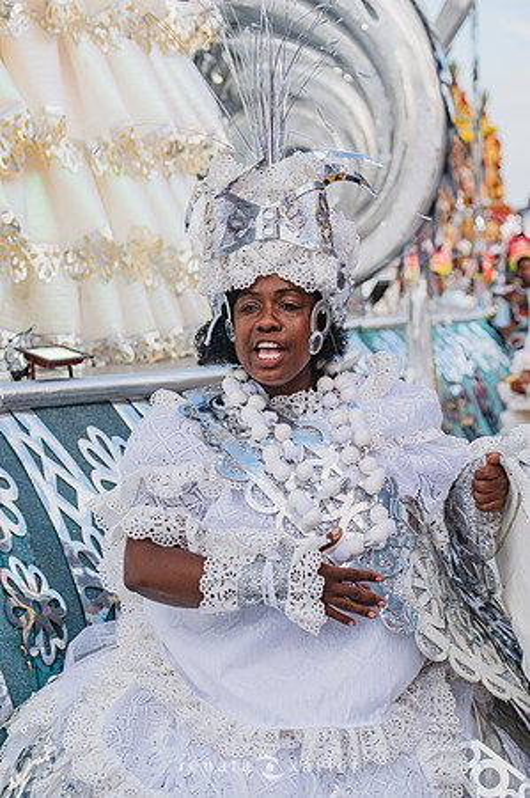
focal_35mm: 82
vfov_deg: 24.8
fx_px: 1815
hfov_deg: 16.6
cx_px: 265
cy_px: 399
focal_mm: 82
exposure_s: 1/1600
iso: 400
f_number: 5.6
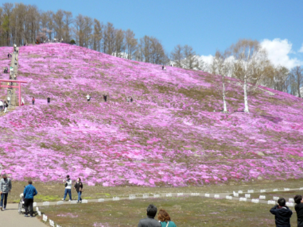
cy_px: 120
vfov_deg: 28.0
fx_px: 455
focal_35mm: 52
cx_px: 90
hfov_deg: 36.2
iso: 100
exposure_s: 1/125
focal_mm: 5.5
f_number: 8
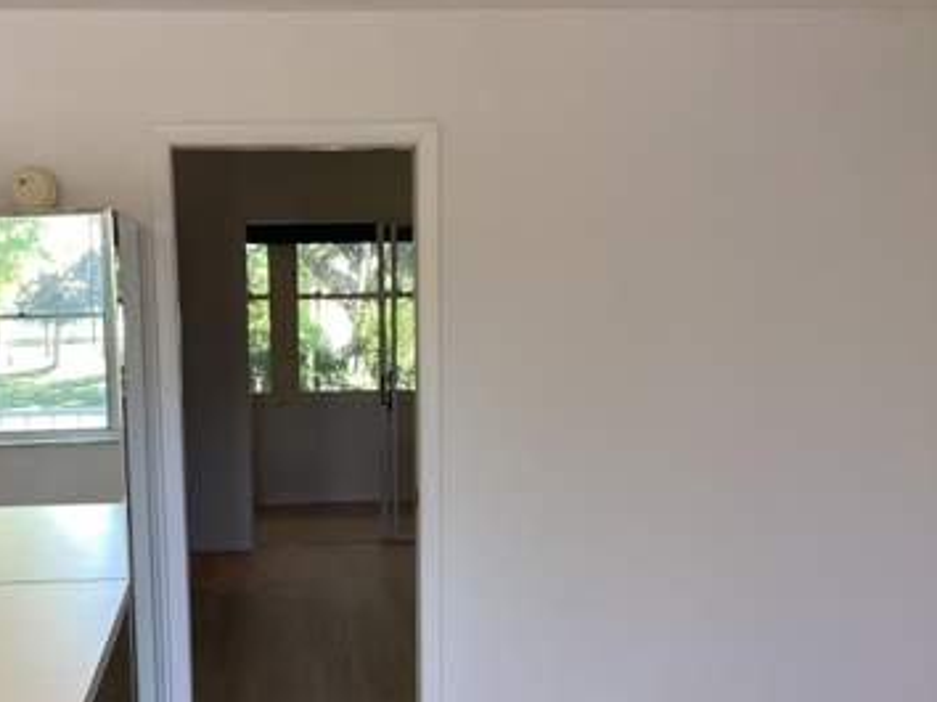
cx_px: 310
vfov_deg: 34.0
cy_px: 460
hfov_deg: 44.2
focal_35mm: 42
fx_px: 1136
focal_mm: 3.3
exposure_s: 1/120
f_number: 2.4
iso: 80
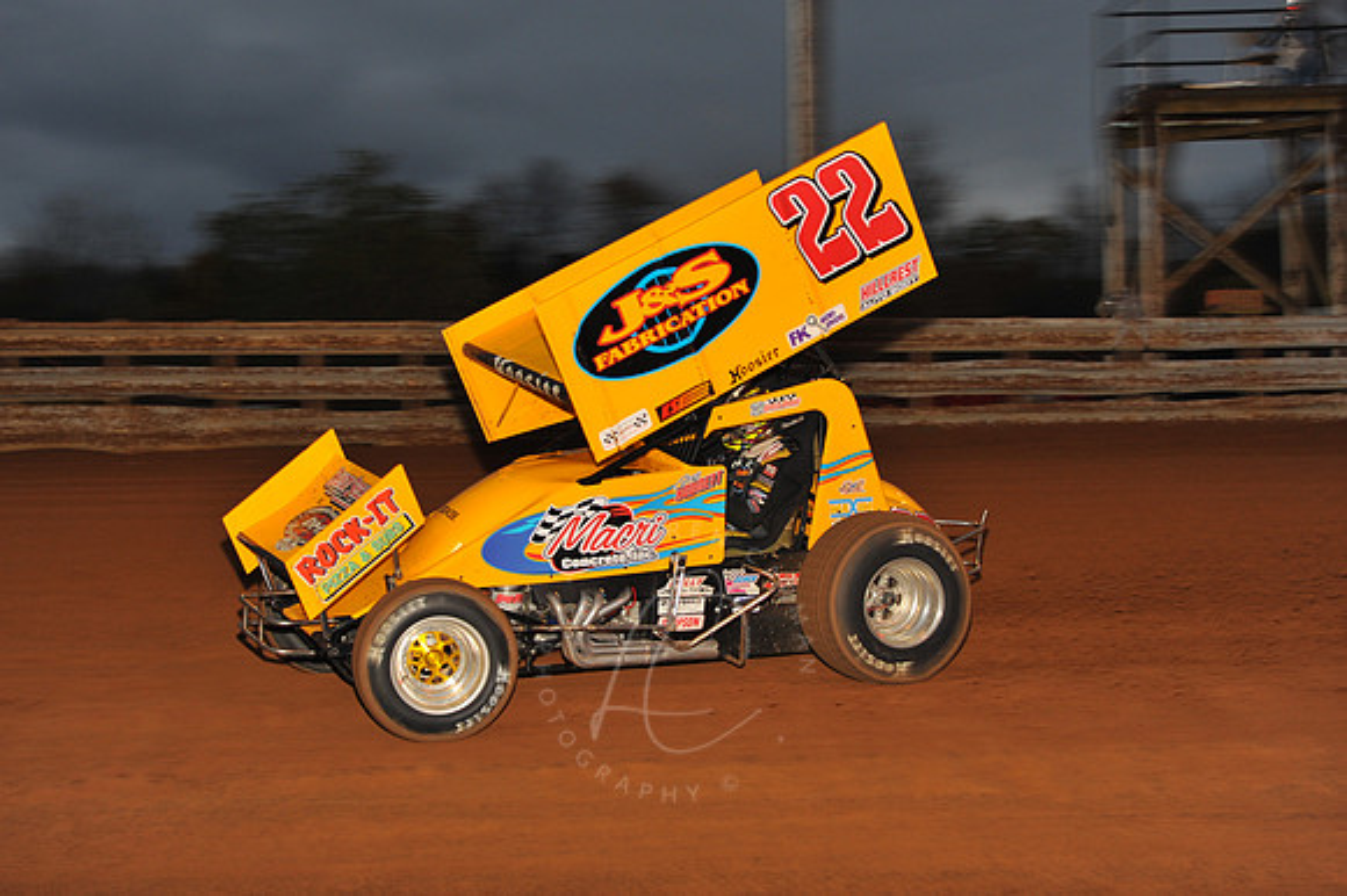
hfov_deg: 28.9
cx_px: 674
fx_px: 2618
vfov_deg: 19.4
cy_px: 448
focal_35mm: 70
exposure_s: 1/320
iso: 800
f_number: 7.1
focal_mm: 70
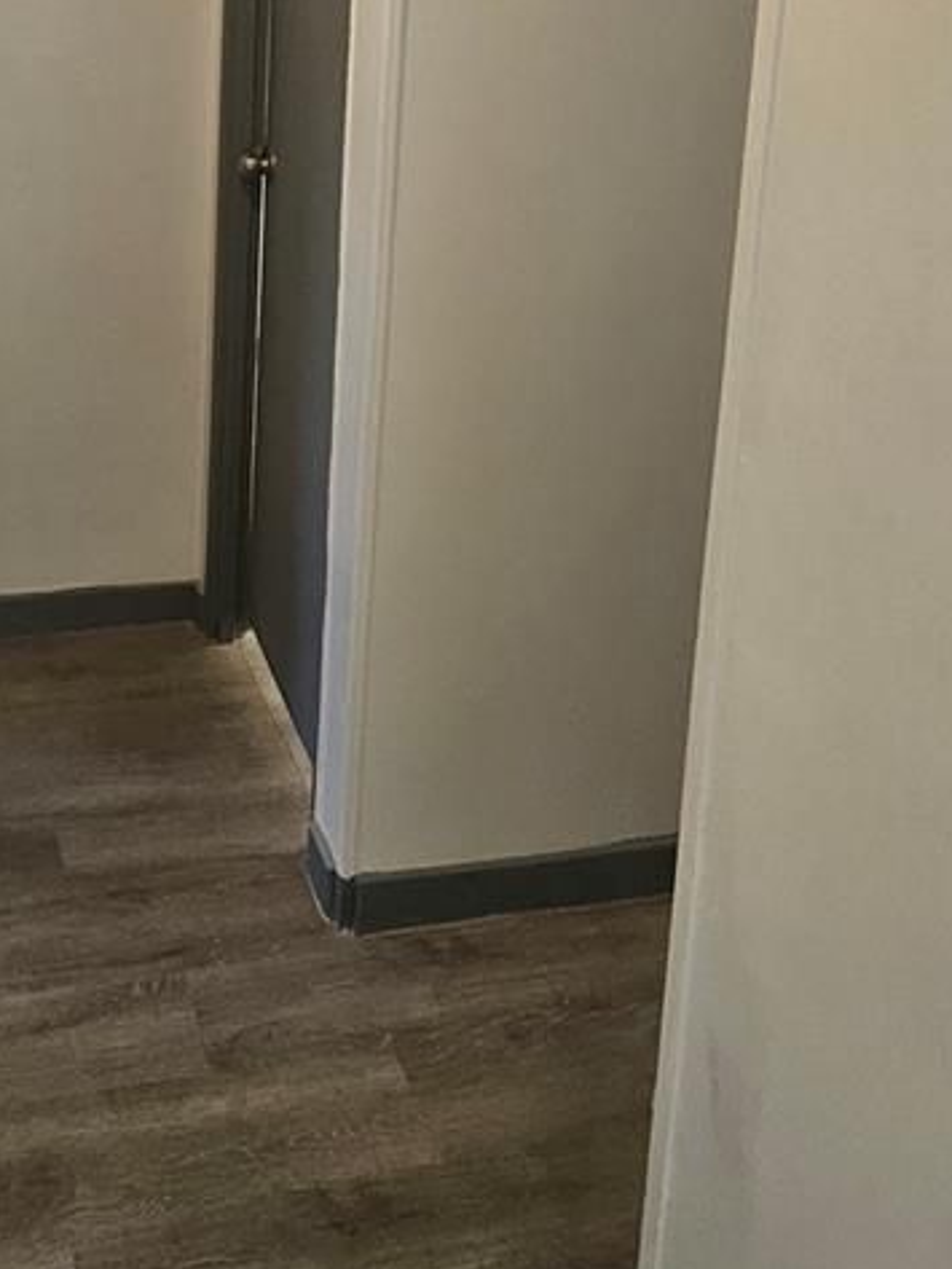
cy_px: 209
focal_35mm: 33
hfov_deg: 40.8
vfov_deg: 51.0
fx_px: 1210
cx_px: 166
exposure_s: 1/60
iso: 80
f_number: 2.2
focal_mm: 1.74
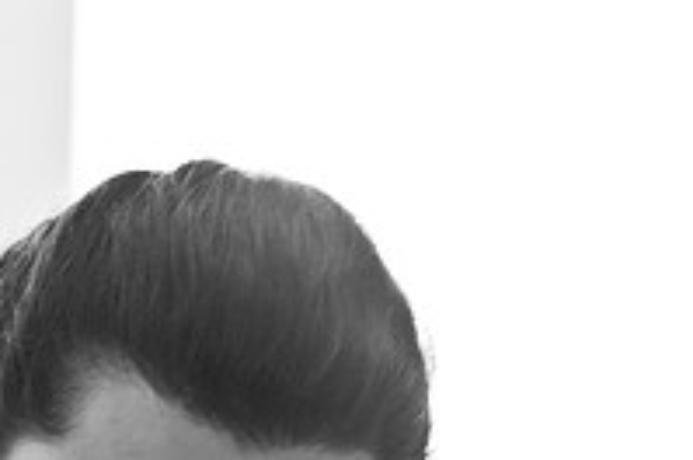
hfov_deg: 4.5
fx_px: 8830
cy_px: 584
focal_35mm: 459
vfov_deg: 3.0
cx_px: -195
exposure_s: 1/100
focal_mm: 105
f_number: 2.8
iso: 400
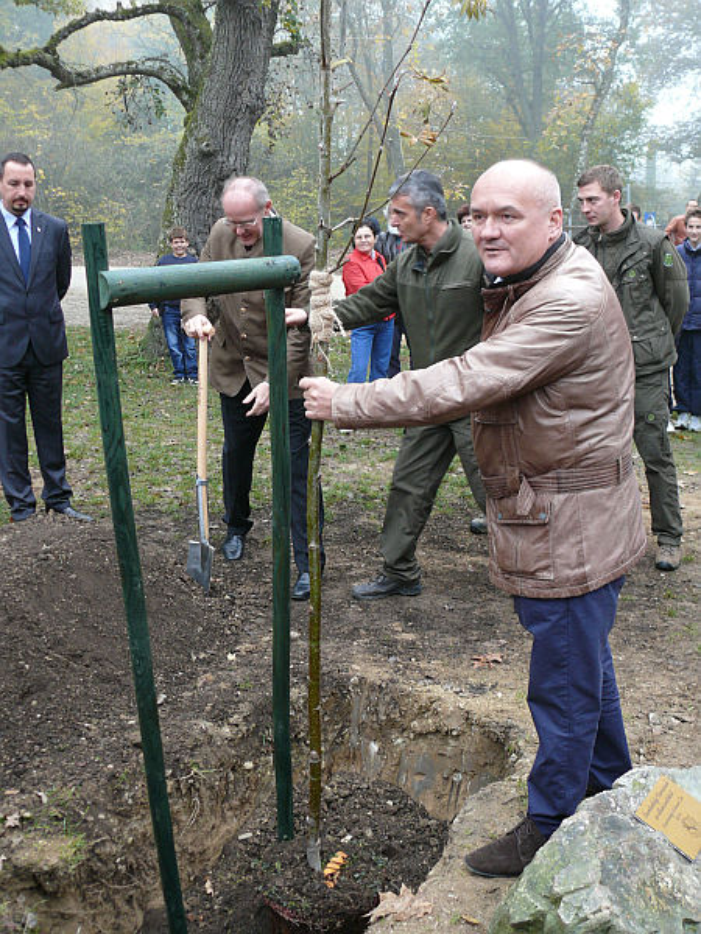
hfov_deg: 40.7
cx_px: 350
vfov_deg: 52.6
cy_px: 467
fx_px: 945
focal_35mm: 35
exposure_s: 1/100
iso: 100
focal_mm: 7.4
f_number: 2.8
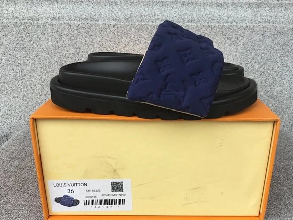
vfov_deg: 41.8
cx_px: 159
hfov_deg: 53.9
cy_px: 117
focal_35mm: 34
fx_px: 288
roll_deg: -0.5
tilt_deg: -19.4
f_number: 2.4
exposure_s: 1/137
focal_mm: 3.3
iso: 25
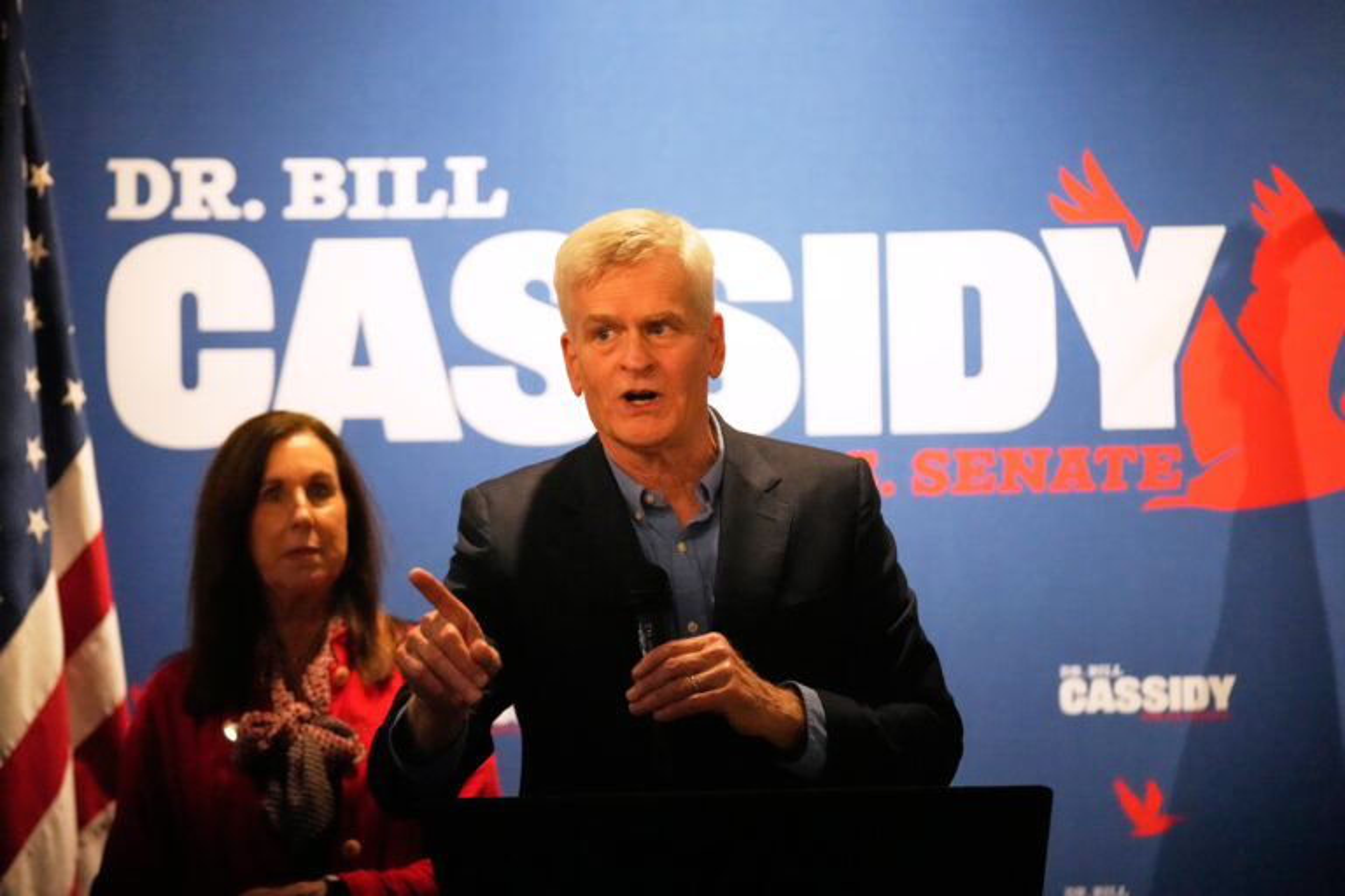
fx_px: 4072
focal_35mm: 109
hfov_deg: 18.8
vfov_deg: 12.6
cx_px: 672
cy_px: 448
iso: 10000
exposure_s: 1/400
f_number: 2.8
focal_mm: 109
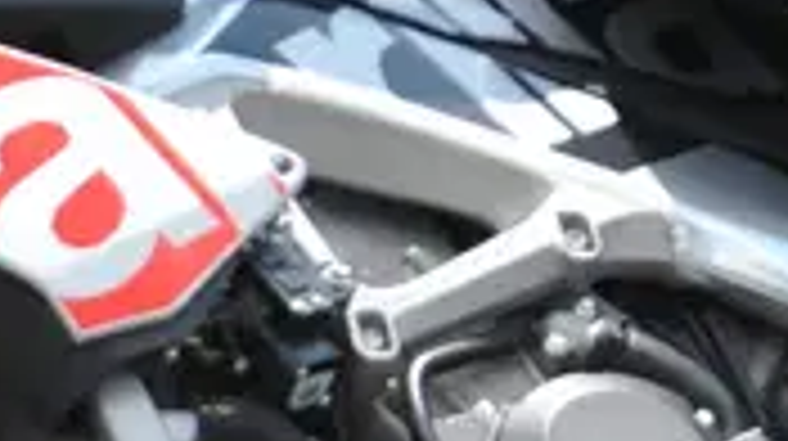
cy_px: 479
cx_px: 693
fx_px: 60112
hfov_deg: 0.8
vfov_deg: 0.4
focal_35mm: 2880
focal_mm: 400
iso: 1000
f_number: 5.6
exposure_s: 1/2500
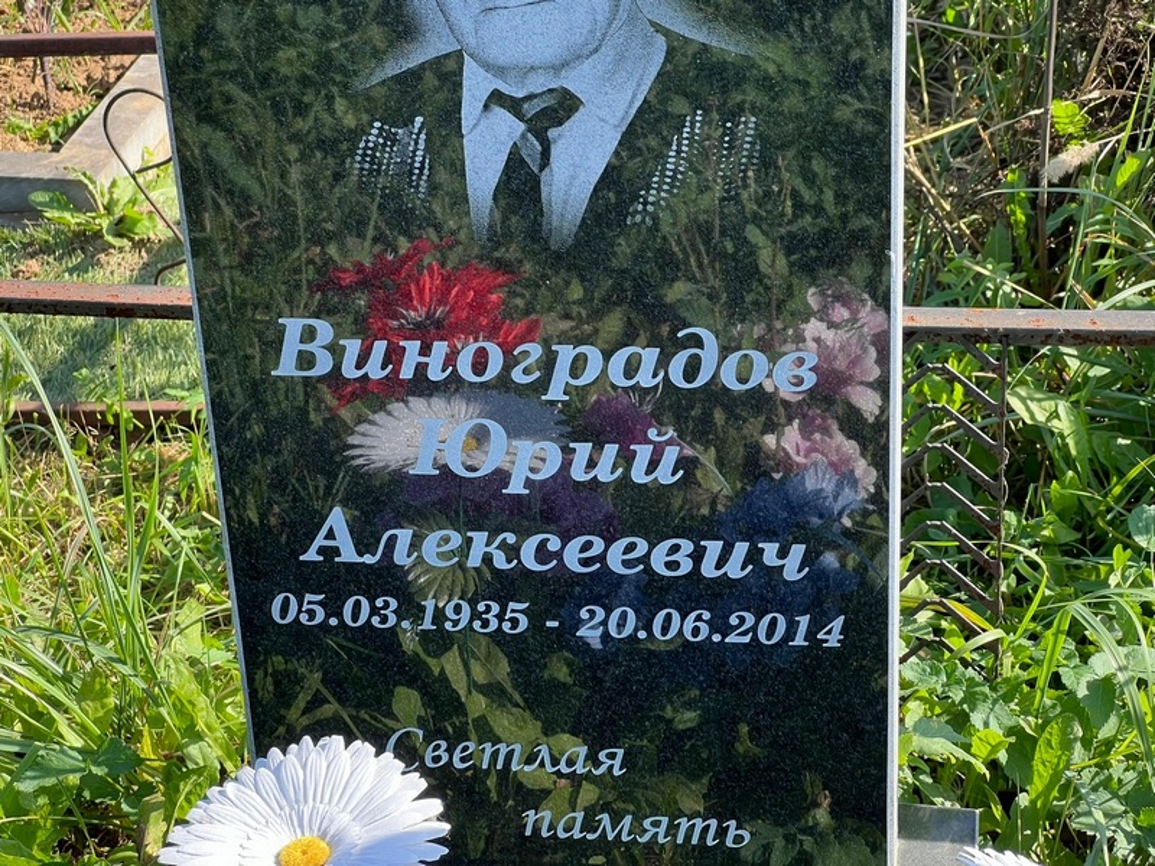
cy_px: 433
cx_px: 578
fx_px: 2569
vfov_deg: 19.1
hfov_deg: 25.3
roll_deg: +0.7
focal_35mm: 77
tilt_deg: -31.3
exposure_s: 1/128
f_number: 2.8
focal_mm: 9
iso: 32
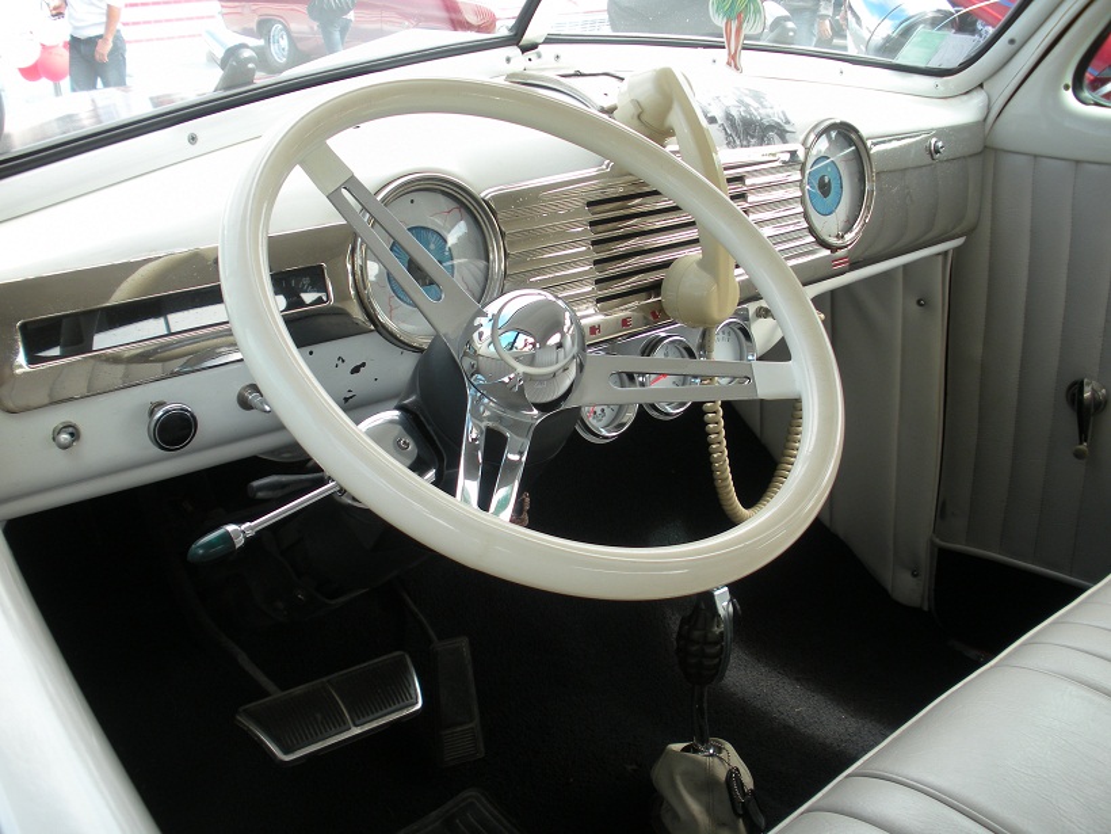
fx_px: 1123
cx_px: 556
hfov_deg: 52.6
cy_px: 417
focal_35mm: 35
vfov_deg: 40.7
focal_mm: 6.3
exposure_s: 1/99.5
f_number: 3.5
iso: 64
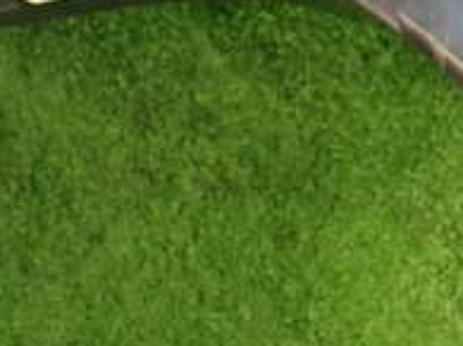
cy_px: -2
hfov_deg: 19.1
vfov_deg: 15.6
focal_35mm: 93
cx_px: 649
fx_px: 1242
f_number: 2.3
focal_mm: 5.4
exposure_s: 1/40
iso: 800
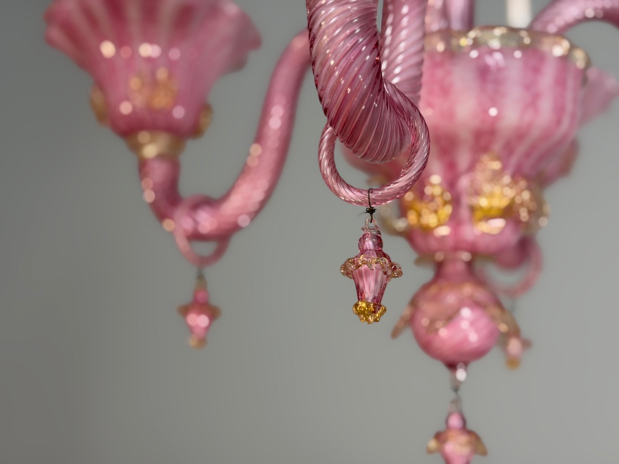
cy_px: 232
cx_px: 310
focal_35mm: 48
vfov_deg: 30.3
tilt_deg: +9.8
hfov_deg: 39.7
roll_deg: -1.6
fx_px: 858
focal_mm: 6.76
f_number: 1.78
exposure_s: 1/100
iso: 100
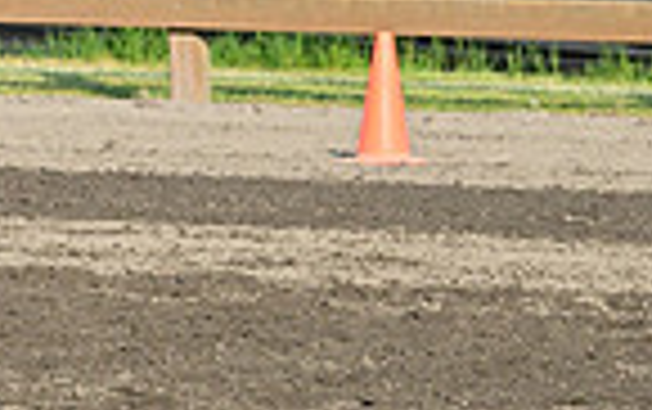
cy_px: -142
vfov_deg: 1.6
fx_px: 14481
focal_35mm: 814
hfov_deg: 2.6
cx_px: -598
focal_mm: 200
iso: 1000
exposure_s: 1/2000
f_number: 7.1
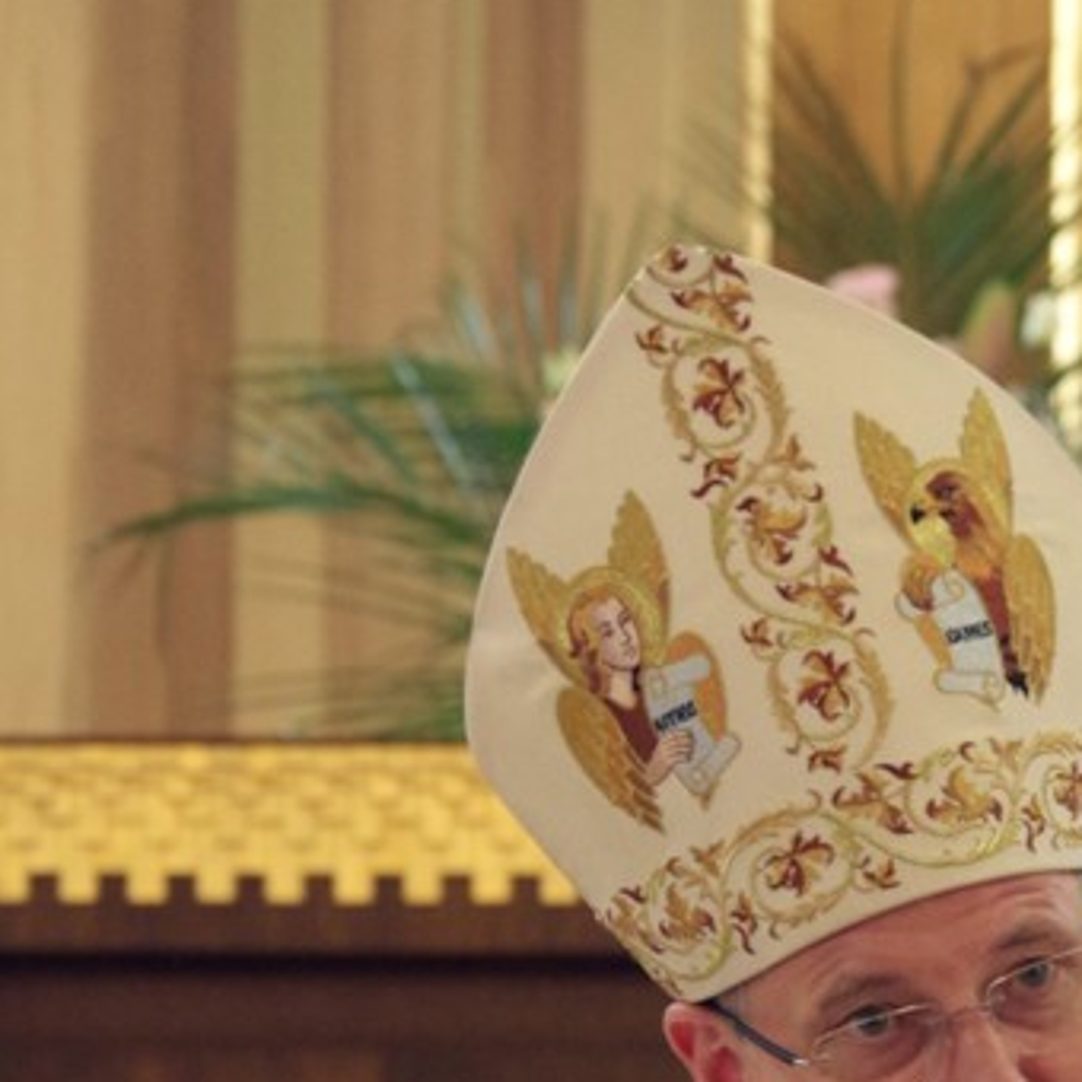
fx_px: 18283
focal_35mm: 517
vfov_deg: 3.4
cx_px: 928
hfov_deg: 3.4
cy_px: 1200
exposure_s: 1/60
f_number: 5.6
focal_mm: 135
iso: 1600
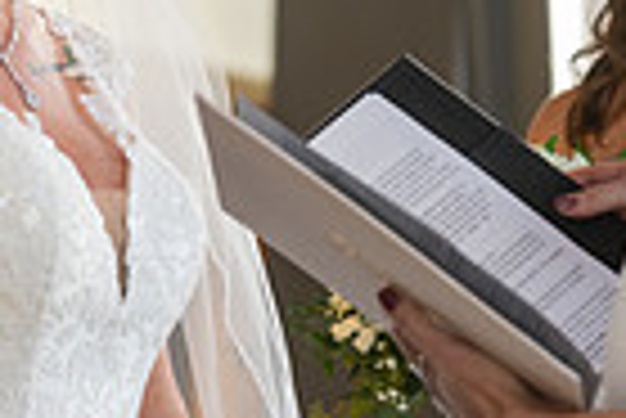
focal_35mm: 312
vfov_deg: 4.4
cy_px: 1
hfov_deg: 6.6
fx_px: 5431
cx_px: 99
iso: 160
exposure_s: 1/125
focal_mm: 70
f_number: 2.8
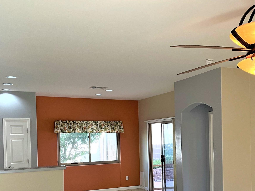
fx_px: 332
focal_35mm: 45
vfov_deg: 31.5
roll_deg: +1.5
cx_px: 177
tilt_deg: +0.3
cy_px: 146
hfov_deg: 41.3
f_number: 1.6
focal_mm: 4.2
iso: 100
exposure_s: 1/60
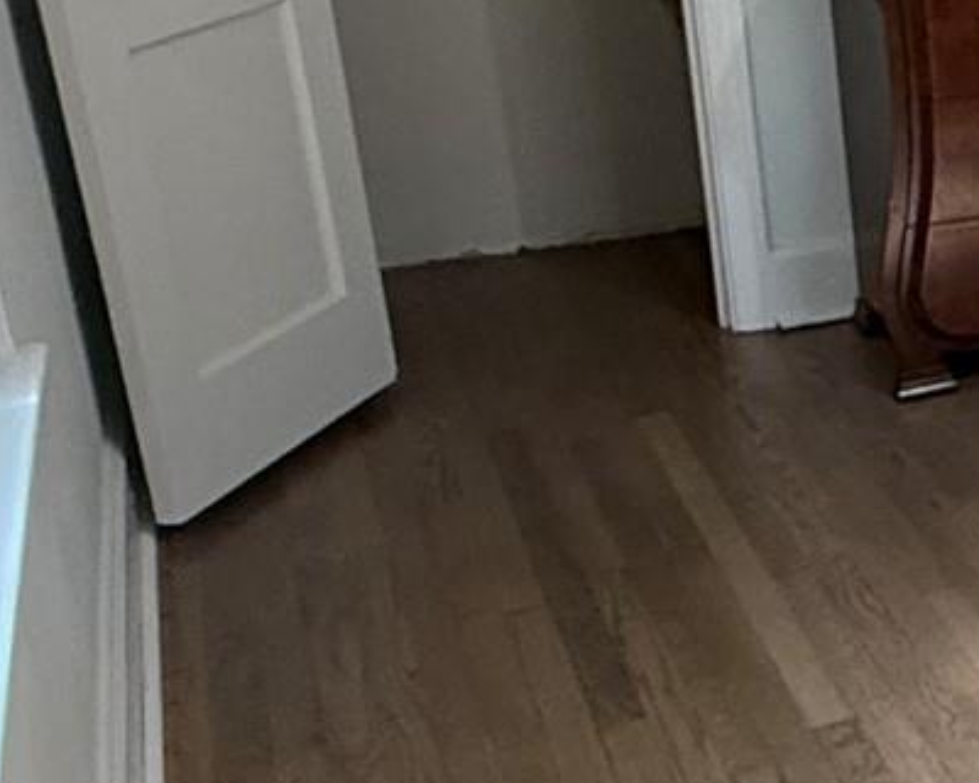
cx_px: 1716
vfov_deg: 21.8
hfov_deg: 20.3
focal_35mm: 70
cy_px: 272
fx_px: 2028
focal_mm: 2.22
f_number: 2.2
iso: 320
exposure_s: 1/60
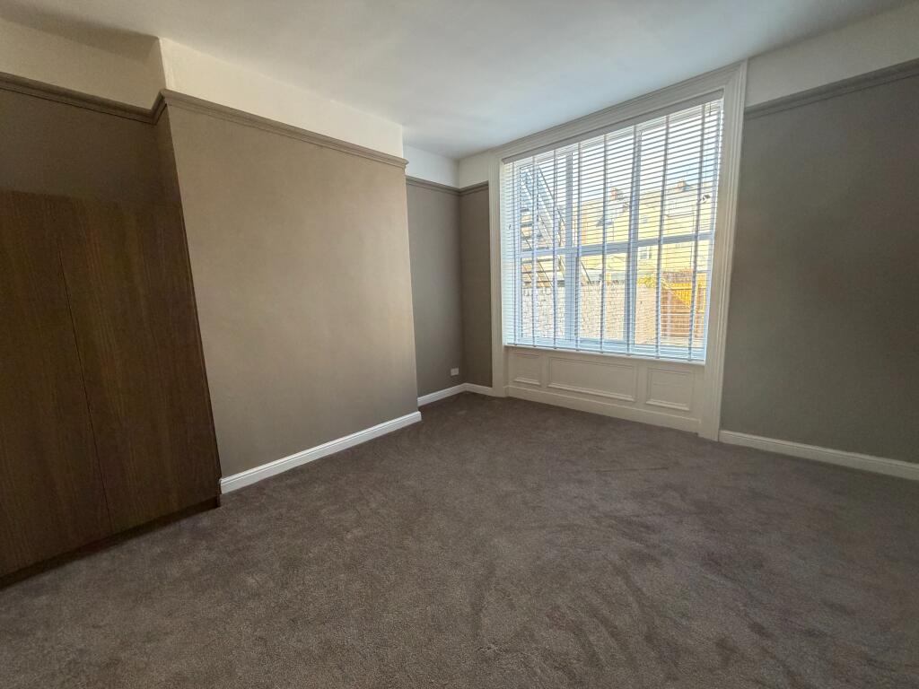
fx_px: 372
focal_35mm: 14
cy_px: 344
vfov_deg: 85.7
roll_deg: +2.0
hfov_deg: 102.1
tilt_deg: -8.2
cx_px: 460
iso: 320
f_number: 2.2
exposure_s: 1/121
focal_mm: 2.22
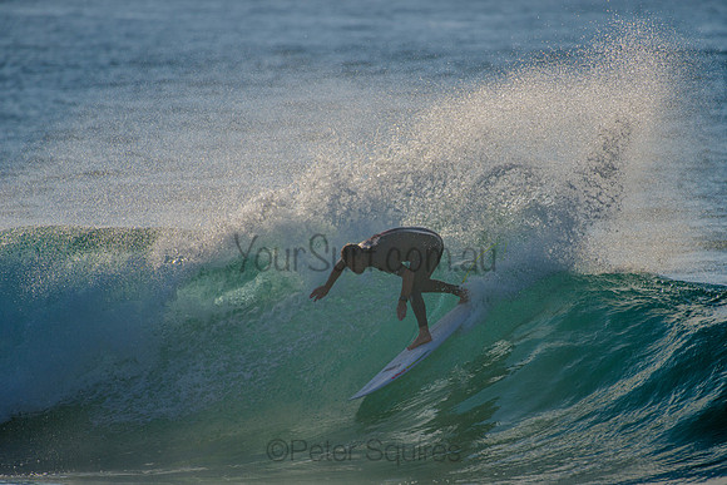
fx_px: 11445
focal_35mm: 567
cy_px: 275
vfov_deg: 2.4
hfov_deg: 3.6
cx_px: 383
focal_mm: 500
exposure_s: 1/2000
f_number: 5.6
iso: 160
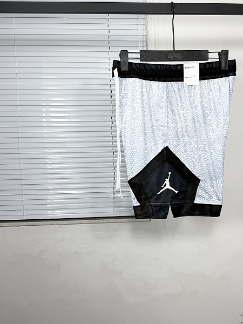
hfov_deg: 43.8
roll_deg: +0.6
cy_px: 141
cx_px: 153
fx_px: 300
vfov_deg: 56.6
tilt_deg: -4.1
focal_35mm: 32
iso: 80
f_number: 1.78
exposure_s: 1/517
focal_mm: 6.76
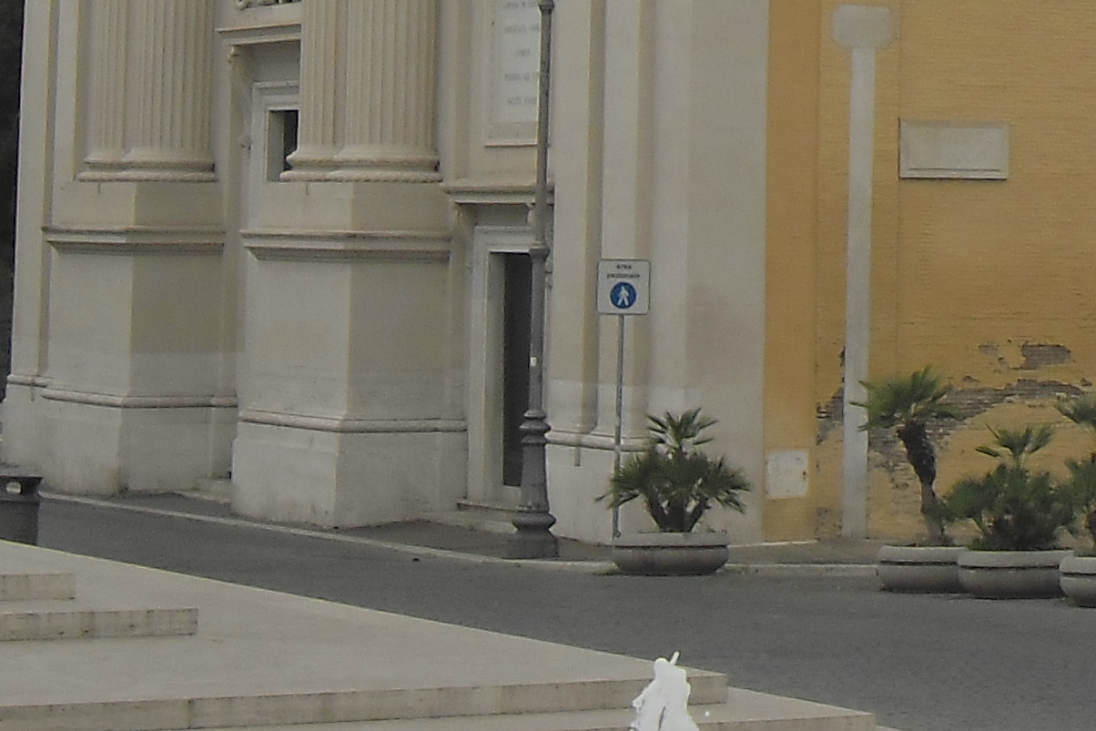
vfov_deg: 8.7
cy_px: -542
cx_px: 1548
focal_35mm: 152
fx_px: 4628
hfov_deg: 12.9
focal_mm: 7.8
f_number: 4.5
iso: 80
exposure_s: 1/346
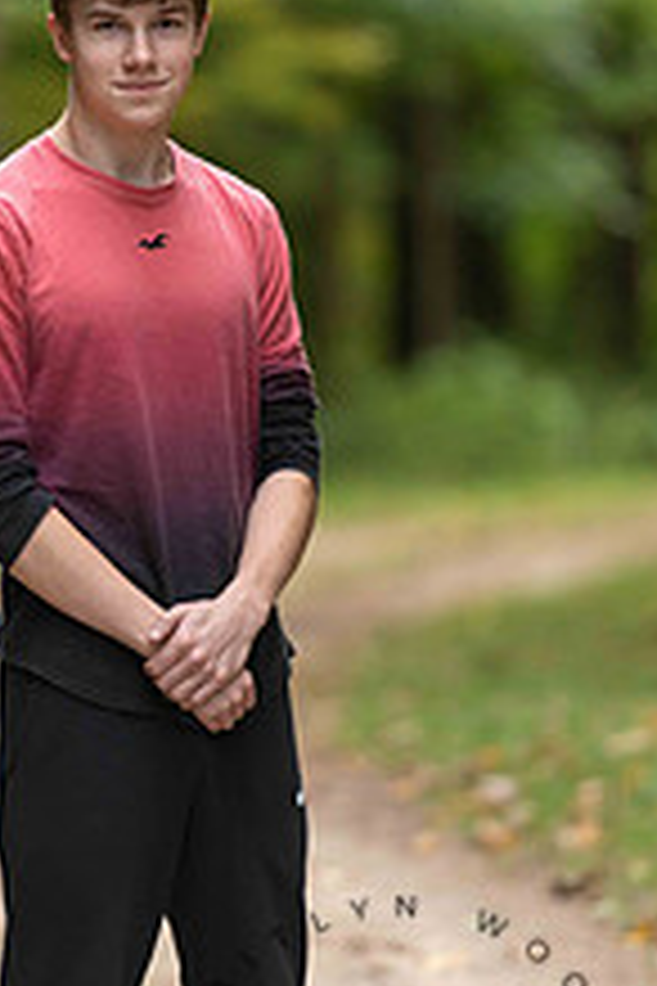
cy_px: 414
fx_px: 11250
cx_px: 126
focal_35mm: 411
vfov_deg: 5.0
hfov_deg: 3.3
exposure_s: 1/320
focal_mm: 200
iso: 500
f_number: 2.8
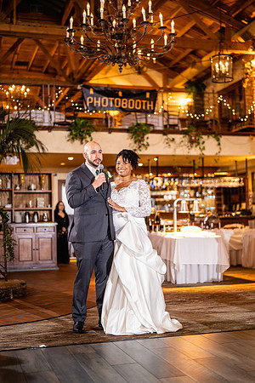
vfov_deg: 39.6
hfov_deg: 27.0
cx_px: 128
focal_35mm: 50
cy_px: 192
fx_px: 531
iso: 1000
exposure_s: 1/250
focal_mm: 50
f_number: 1.4
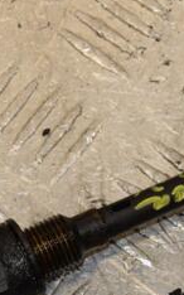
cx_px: 92
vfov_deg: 7.7
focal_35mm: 274
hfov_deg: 4.8
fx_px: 2201
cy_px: 203
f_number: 9
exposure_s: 1/200
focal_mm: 70
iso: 800
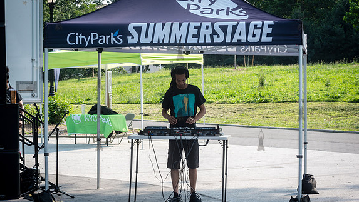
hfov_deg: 19.3
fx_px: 1057
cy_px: 110
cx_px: 175
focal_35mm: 111
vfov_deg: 10.9
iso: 200
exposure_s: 1/125
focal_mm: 100
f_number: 11
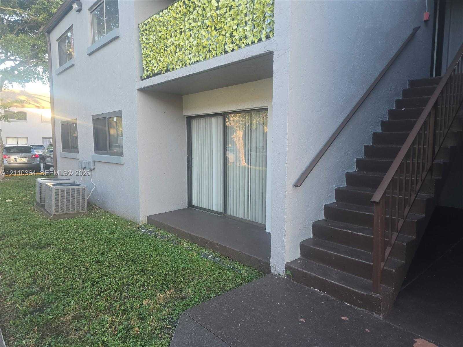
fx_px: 308
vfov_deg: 58.9
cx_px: 232
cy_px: 174
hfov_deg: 73.9
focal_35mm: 23
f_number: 1.7
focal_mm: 6.3
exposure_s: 1/60
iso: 32
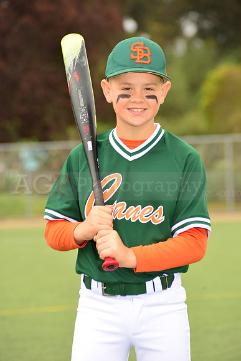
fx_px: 1706
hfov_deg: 8.1
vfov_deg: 12.1
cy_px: 180
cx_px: 120
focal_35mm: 170
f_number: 6.3
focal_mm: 170
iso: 200
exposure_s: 1/250
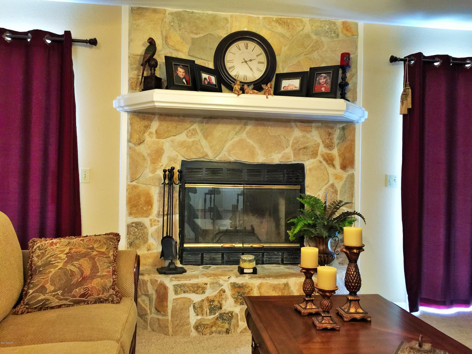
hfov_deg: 61.7
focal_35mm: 29
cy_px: 177
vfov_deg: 48.2
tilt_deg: -0.6
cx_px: 236
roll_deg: -1.5
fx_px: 395
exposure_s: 1/4
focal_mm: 4.15
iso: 80
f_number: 2.2
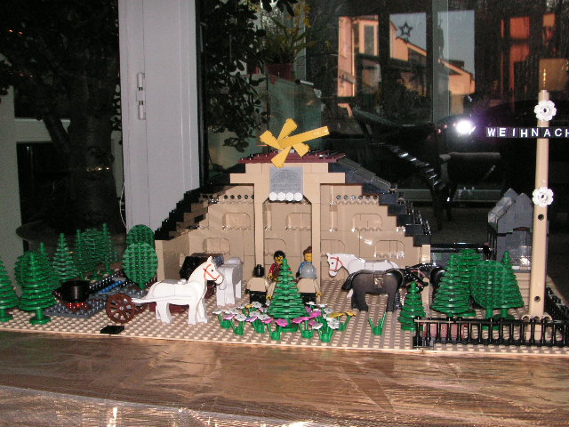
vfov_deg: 37.7
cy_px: 214
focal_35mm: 38
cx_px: 284
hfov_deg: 49.0
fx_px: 625
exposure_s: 1/45
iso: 160
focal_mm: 6.3
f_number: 6.6
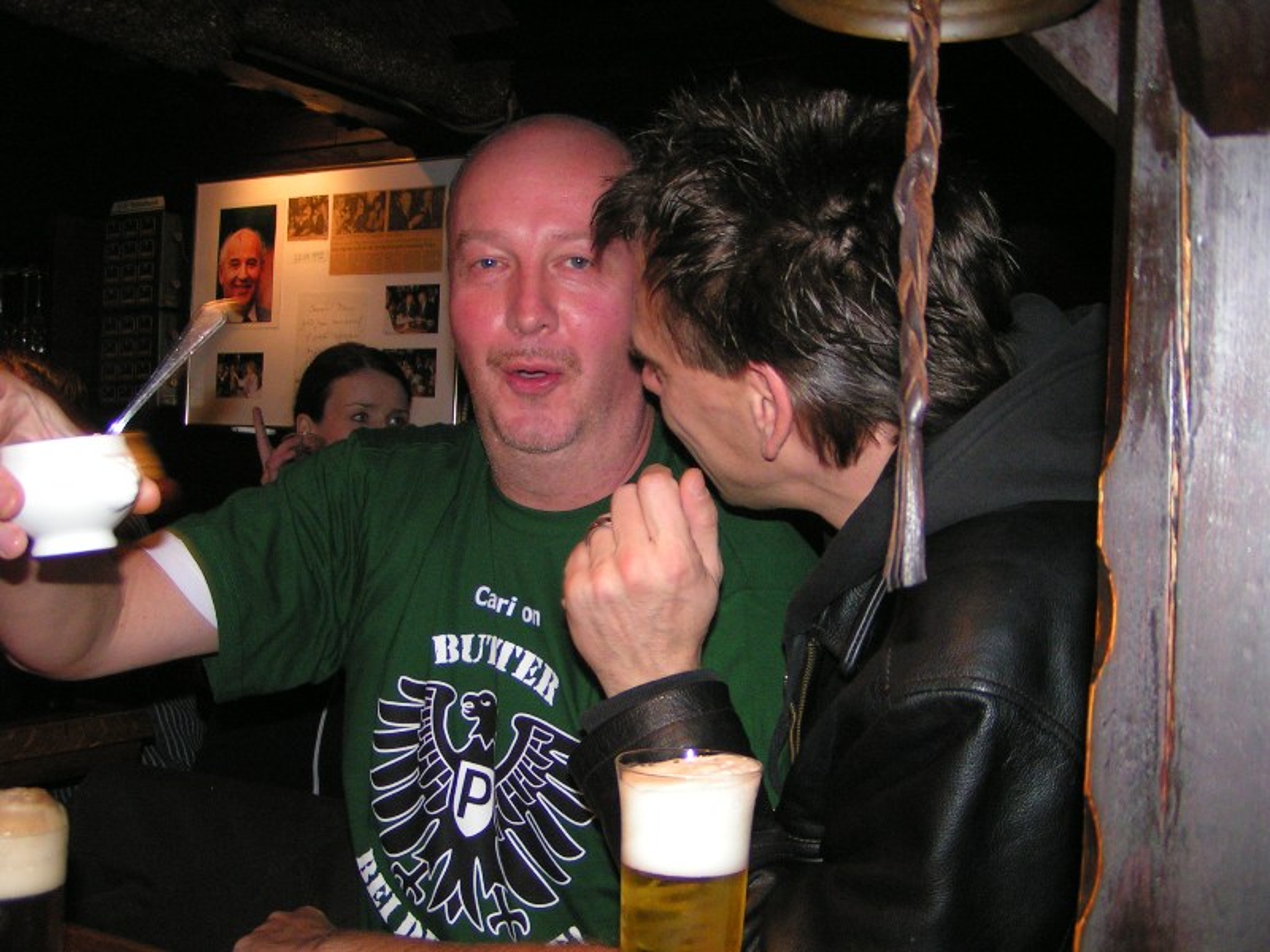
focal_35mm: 39
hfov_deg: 47.9
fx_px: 1431
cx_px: 635
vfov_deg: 36.8
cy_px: 476
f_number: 2.8
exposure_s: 1/50
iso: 200
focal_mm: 6
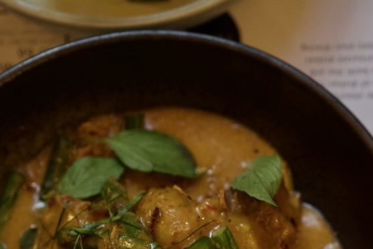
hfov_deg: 16.8
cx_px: 262
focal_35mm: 121
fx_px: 1255
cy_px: 286
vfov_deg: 11.1
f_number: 2.2
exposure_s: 1/80
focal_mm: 35
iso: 1000
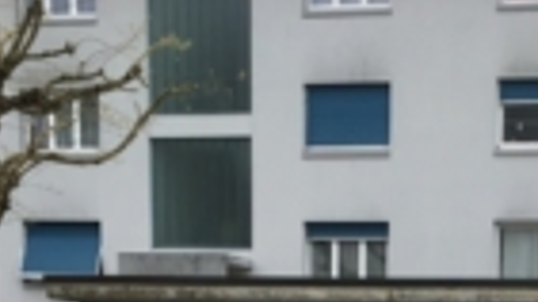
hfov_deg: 18.9
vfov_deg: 9.8
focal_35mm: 112
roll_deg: -0.7
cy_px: 671
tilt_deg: -10.4
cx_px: 454
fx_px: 1596
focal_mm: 4.15
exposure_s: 1/499
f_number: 2.2
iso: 25
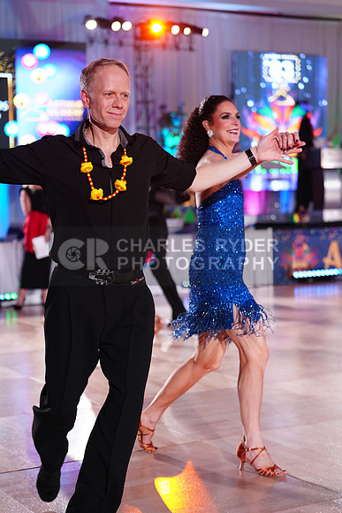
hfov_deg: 19.5
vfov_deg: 28.8
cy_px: 256
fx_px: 997
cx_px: 171
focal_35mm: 70
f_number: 2.8
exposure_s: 1/640
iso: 2500
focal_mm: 70
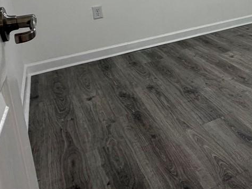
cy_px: -11
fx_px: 342
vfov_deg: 28.4
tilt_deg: -9.2
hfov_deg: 33.8
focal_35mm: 47
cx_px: 293
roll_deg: +4.4
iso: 250
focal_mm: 2.22
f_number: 2.2
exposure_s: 1/121
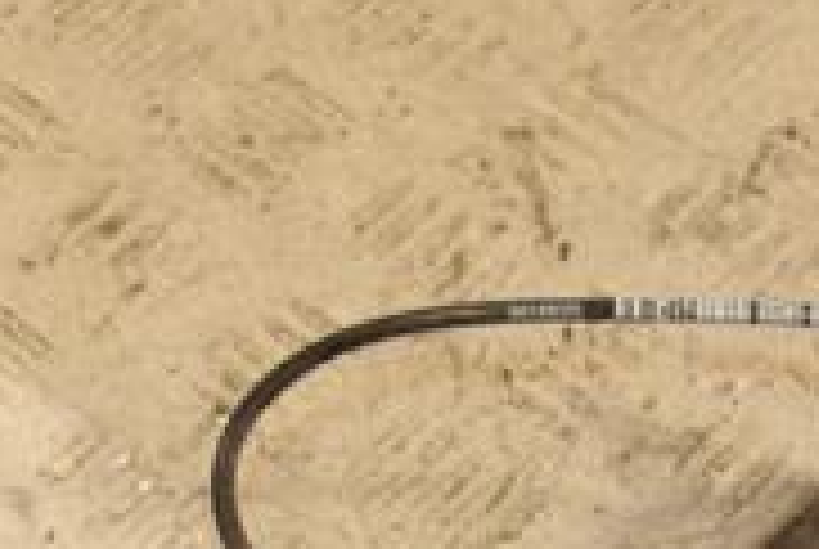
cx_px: 468
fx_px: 3600
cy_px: 873
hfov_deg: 13.0
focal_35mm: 158
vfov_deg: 8.5
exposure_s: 1/200
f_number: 9
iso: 800
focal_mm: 32
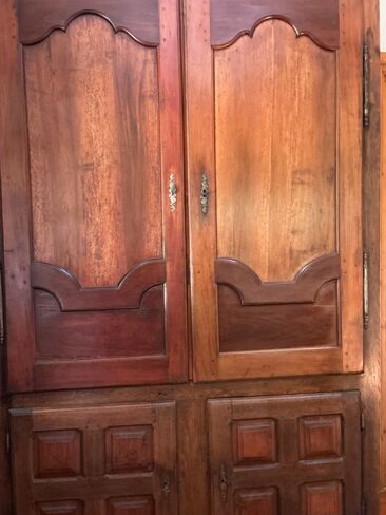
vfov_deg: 49.0
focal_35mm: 38
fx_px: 565
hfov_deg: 37.7
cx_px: 177
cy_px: 265
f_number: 1.8
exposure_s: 1/30
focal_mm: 3
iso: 500
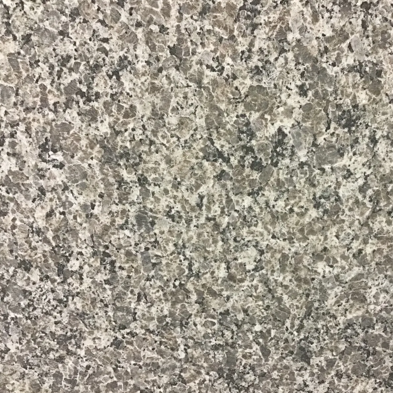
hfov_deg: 44.4
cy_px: 198
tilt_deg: -26.1
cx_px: 257
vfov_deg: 44.9
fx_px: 475
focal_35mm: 37
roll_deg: +0.5
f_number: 2.4
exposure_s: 1/15
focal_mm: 3.3
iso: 200
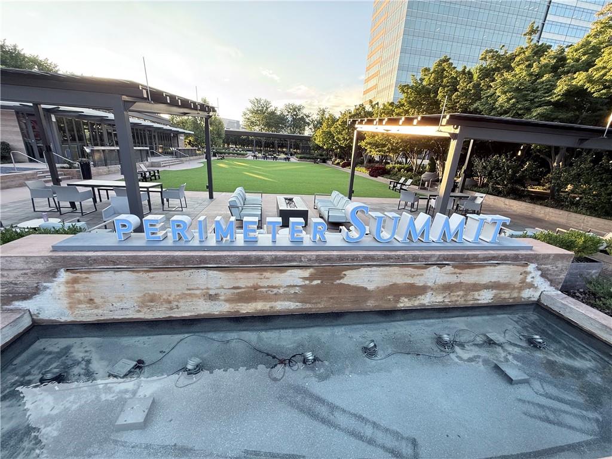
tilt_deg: -17.9
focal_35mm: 14
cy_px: 230
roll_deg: -3.3
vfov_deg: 85.7
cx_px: 306
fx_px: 248
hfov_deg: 102.1
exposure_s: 1/99
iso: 50
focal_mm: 2.22
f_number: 2.2
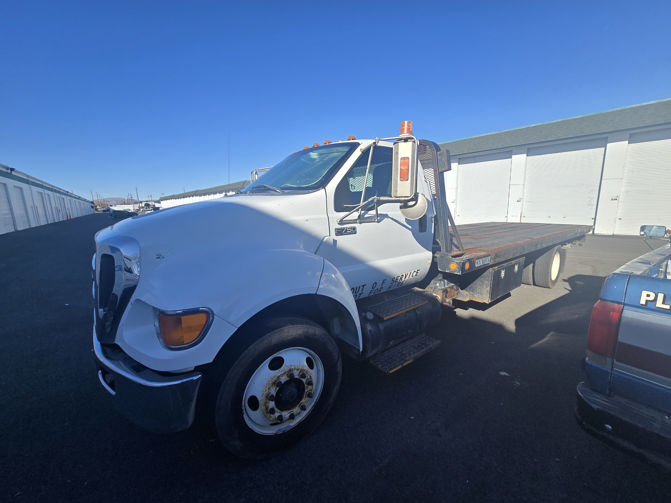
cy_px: 252
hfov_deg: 106.2
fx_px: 252
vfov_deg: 89.9
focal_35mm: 13
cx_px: 336
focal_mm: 2.2
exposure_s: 1/2210
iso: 50
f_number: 2.2
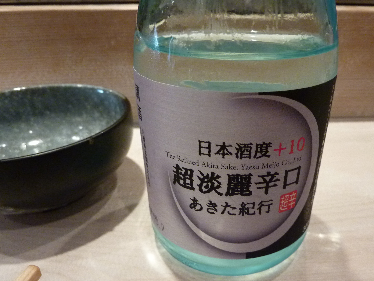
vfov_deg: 48.1
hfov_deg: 61.3
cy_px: 160
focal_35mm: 29
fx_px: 313
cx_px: 216
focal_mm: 4.1
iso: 400
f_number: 3.3
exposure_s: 1/30
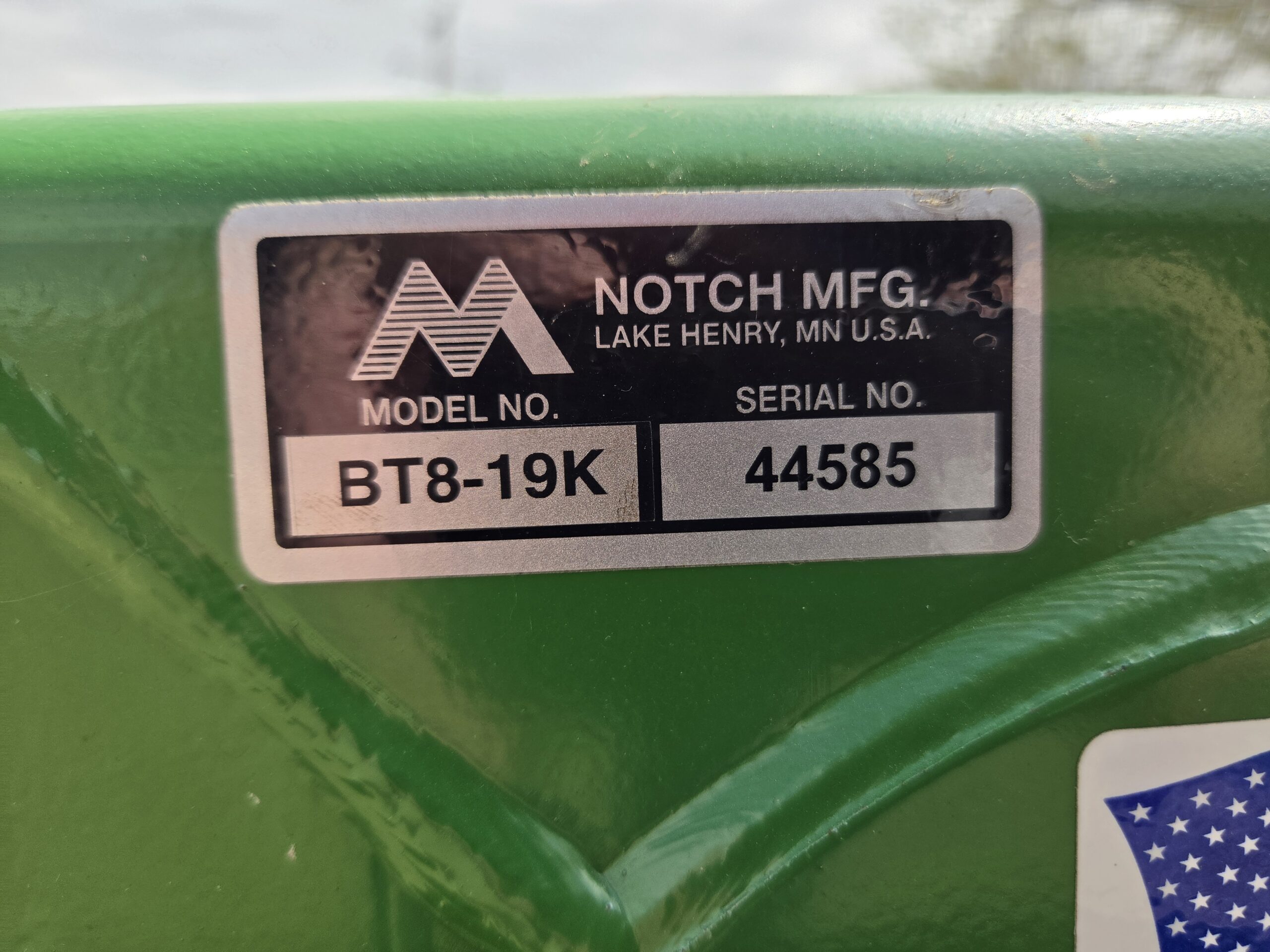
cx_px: 635
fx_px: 844
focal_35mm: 23
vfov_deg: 58.9
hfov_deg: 73.9
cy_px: 476
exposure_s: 1/3134
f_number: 1.8
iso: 80
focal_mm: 5.4
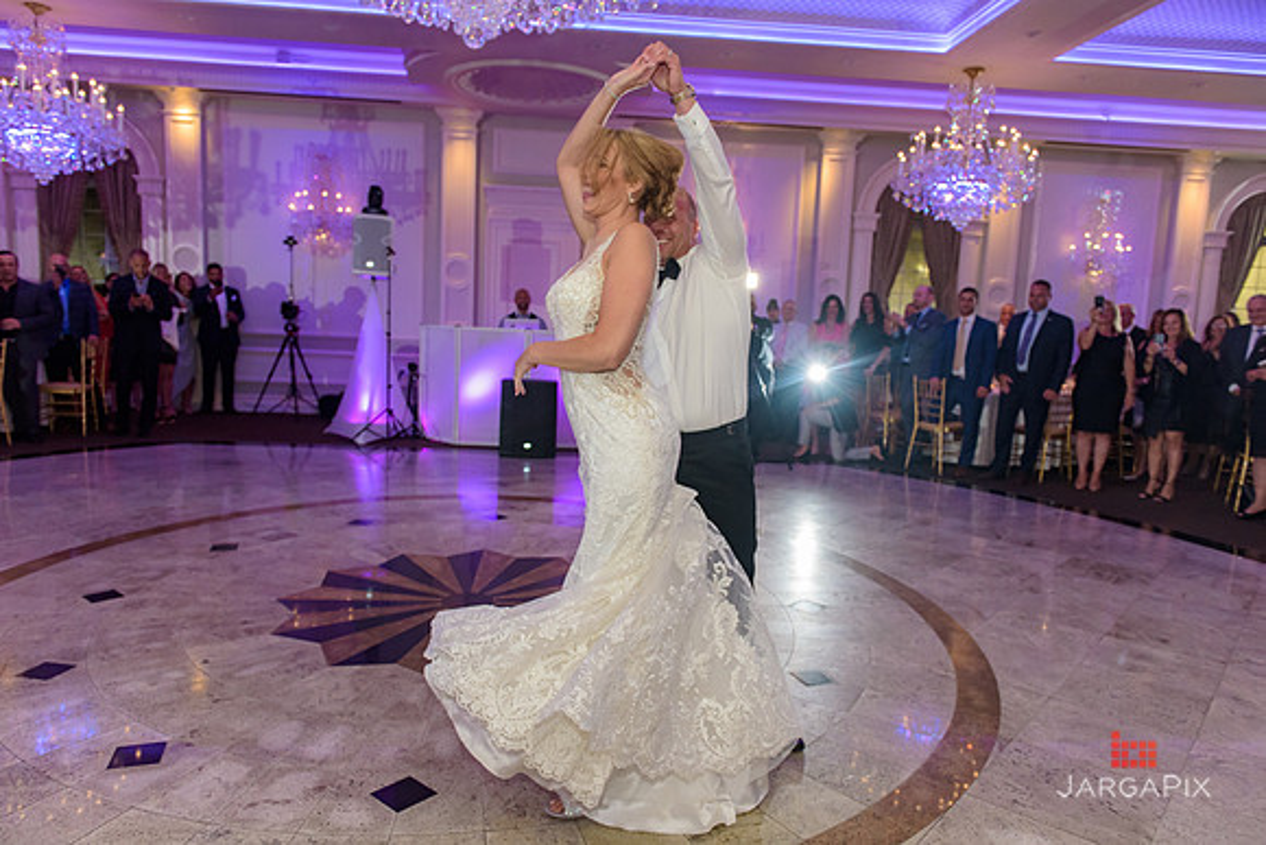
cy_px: 422
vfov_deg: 53.2
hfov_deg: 73.7
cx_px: 633
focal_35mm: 24
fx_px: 844
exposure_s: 1/125
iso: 1600
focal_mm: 24
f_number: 3.2
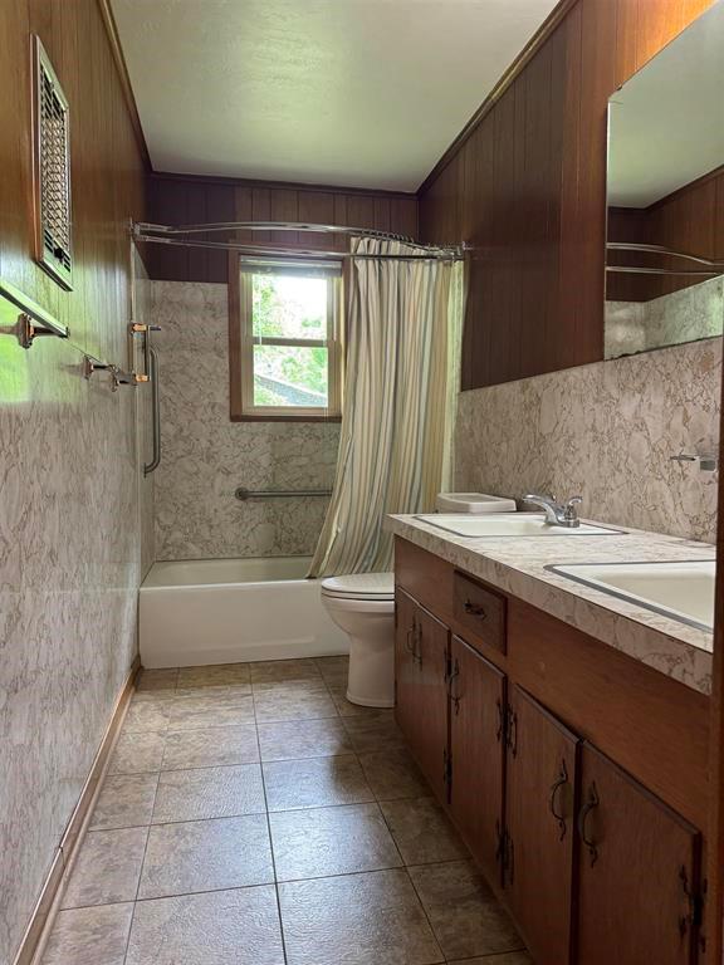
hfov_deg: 56.8
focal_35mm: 24
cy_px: 482
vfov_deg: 71.6
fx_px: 669
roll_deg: -0.2
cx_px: 362
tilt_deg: -3.1
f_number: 1.78
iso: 320
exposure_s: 1/60
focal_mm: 6.76
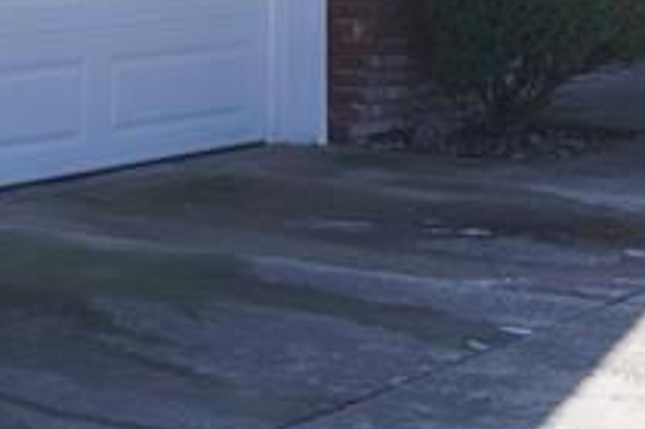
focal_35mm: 147
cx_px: 383
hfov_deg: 14.0
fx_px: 2632
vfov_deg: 8.8
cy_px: -398
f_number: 4.5
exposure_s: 1/320
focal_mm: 20
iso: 100
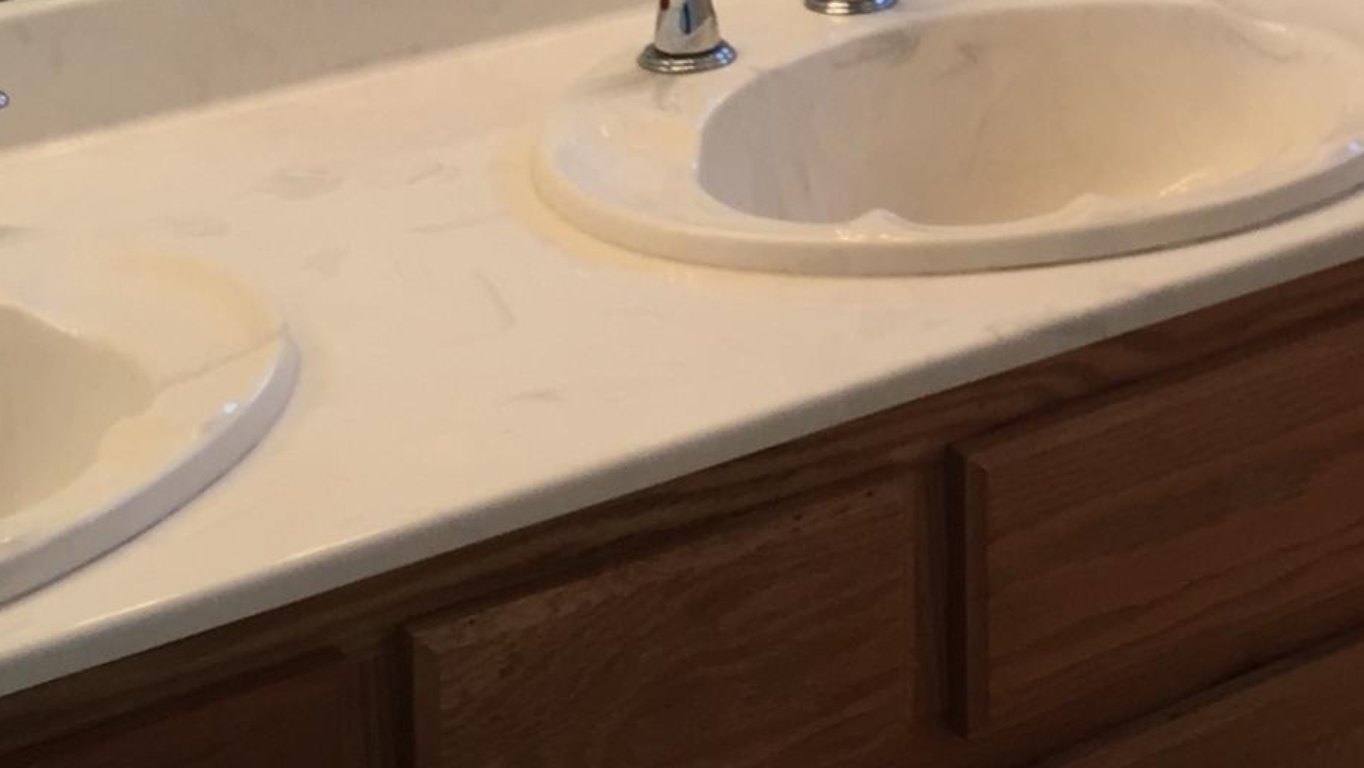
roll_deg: -2.1
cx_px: 1572
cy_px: -470
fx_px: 3690
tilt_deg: -11.3
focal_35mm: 102
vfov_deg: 11.3
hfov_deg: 19.8
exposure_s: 1/40
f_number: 2.2
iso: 32
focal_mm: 4.15
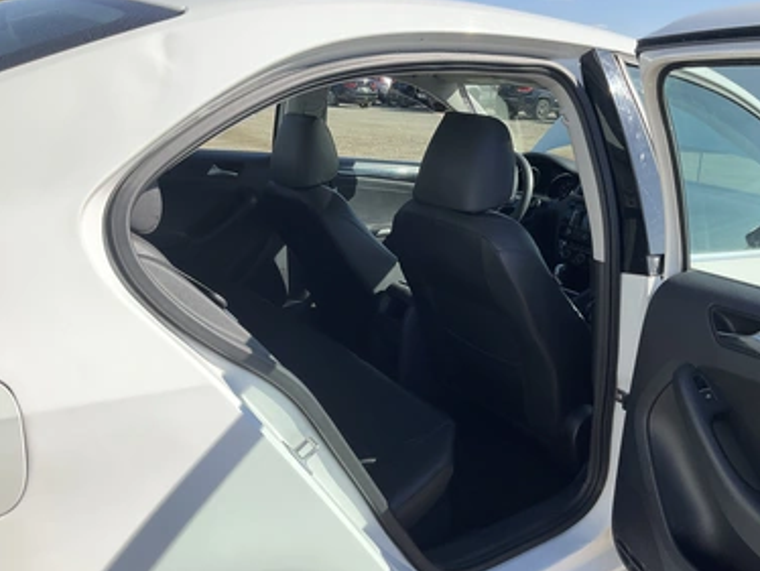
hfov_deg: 58.3
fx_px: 681
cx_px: 404
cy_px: 295
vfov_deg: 45.5
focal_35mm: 31
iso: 25
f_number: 1.8
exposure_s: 1/1577
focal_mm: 3
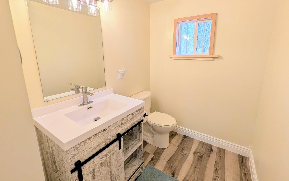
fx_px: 110
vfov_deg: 78.3
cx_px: 158
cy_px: 80
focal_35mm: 14
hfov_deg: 105.0
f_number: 1.7
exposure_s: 1/120
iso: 49
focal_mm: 2.02
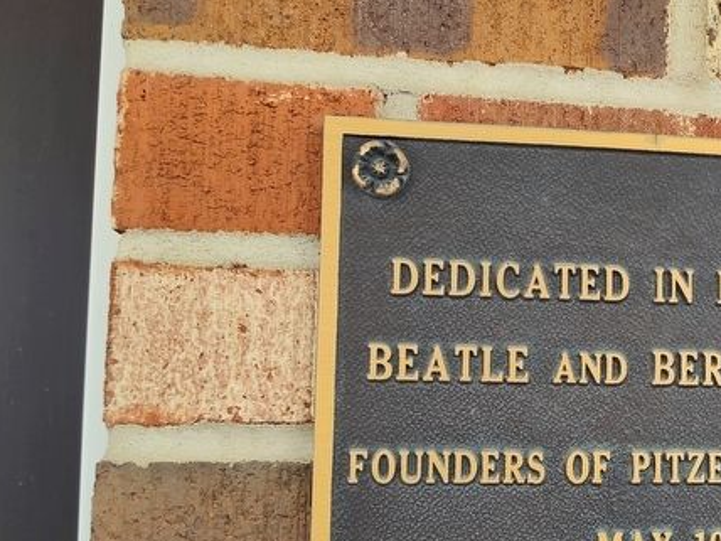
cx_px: 628
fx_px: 896
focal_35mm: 43
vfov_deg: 33.1
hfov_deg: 41.0
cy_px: 384
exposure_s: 1/200
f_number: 1.8
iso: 103
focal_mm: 5.56
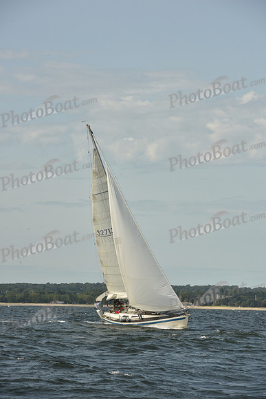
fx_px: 1938
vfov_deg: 11.7
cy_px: 200
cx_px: 133
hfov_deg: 7.9
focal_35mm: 175
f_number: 9
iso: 250
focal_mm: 175
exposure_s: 1/800
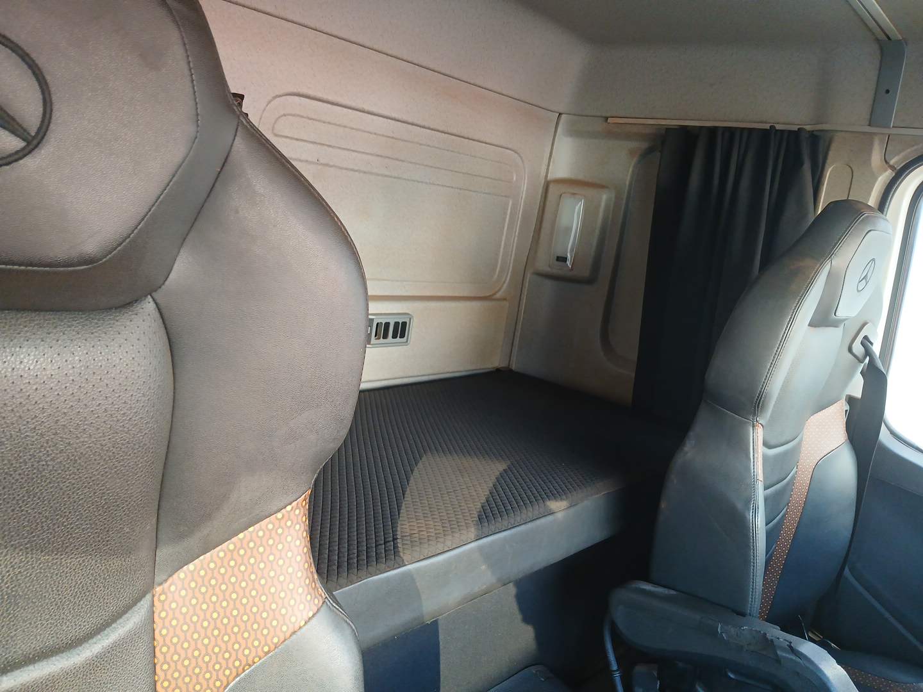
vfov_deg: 53.1
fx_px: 693
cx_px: 462
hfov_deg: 67.3
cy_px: 346
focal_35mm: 26
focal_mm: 3.98
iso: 185
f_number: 1.8
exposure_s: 1/60
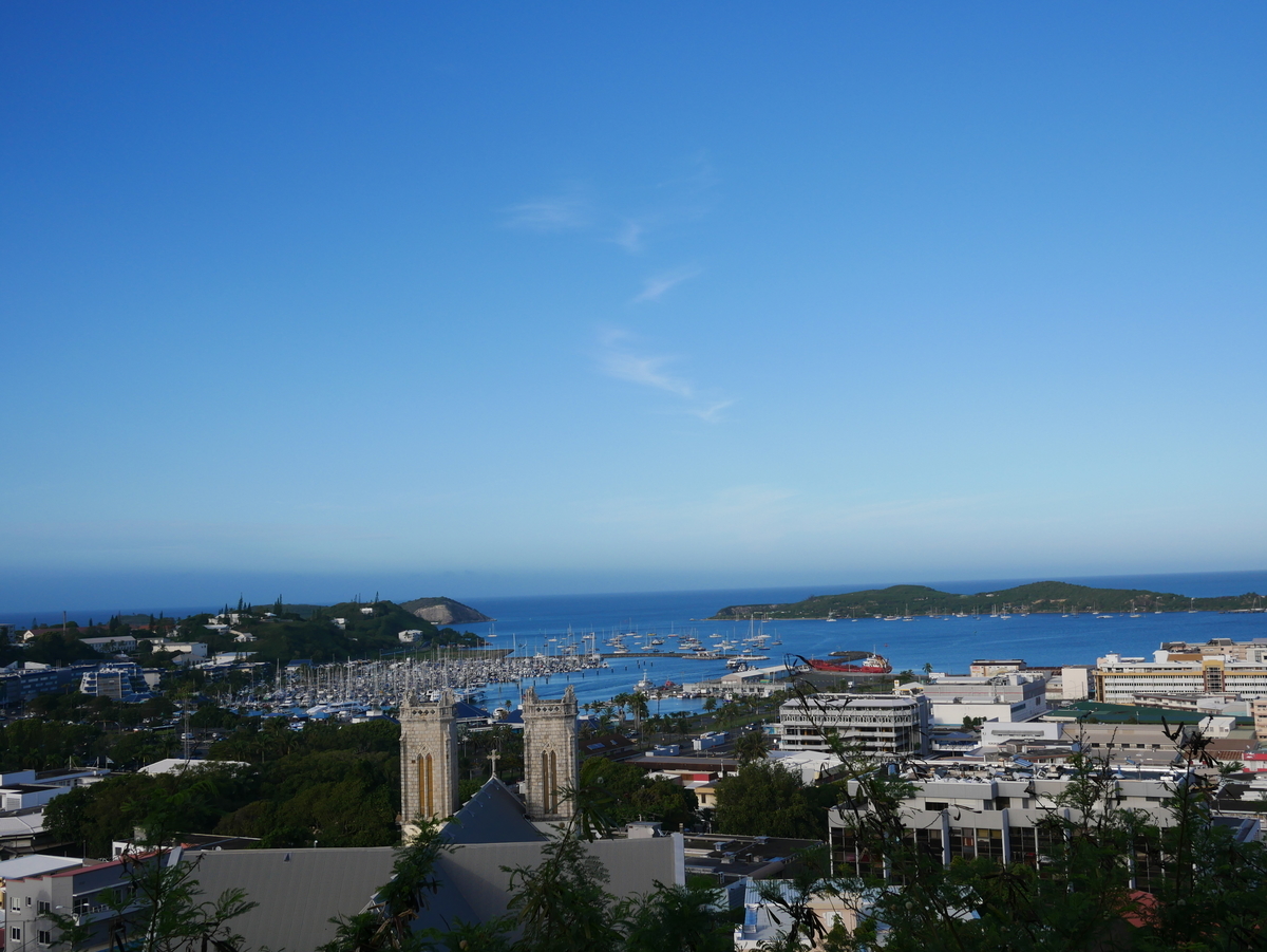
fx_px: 1465
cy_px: 476
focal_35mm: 40
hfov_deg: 46.8
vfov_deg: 36.0
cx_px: 634
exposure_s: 1/1000
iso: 200
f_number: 5.6
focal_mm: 20
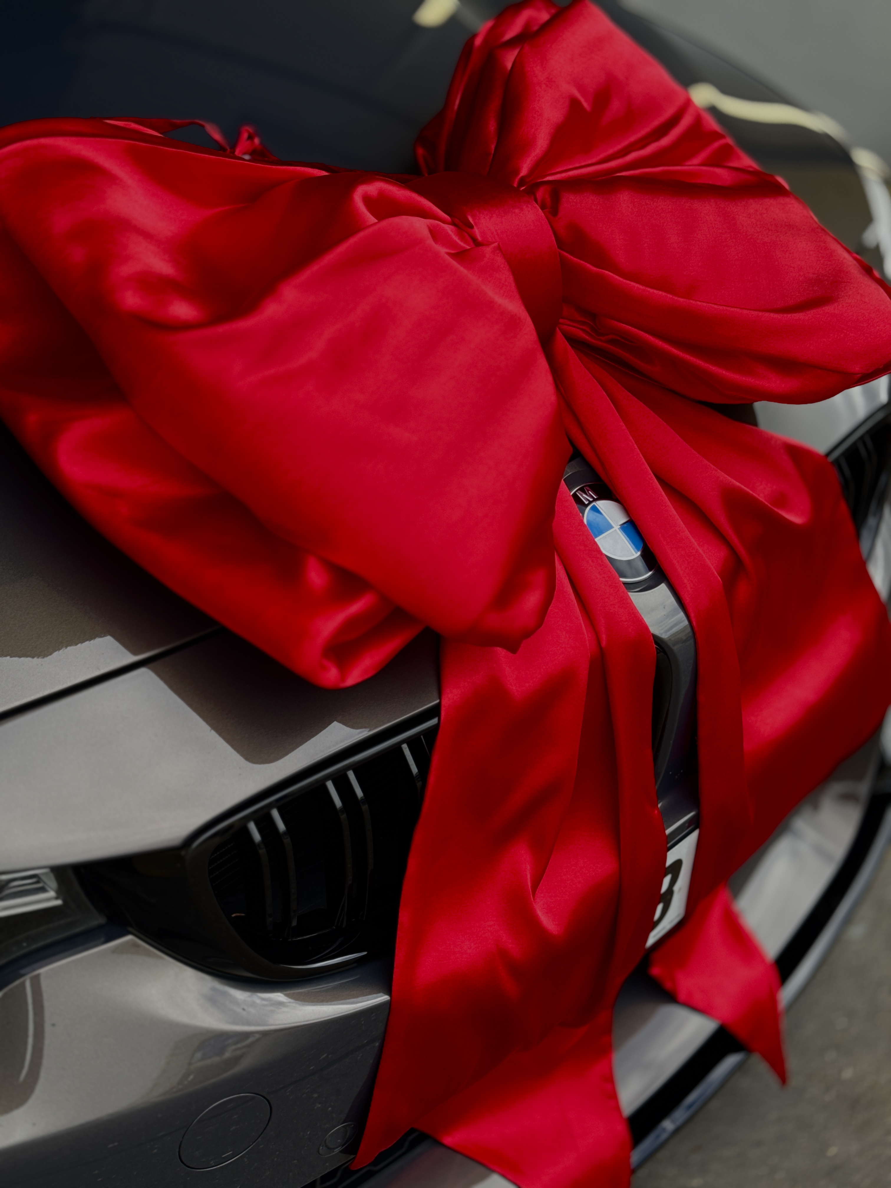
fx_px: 1647
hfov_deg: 30.3
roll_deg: -0.1
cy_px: 594
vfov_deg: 39.7
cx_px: 446
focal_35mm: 48
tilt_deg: -32.2
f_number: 1.78
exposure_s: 1/582
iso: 64
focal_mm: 6.76
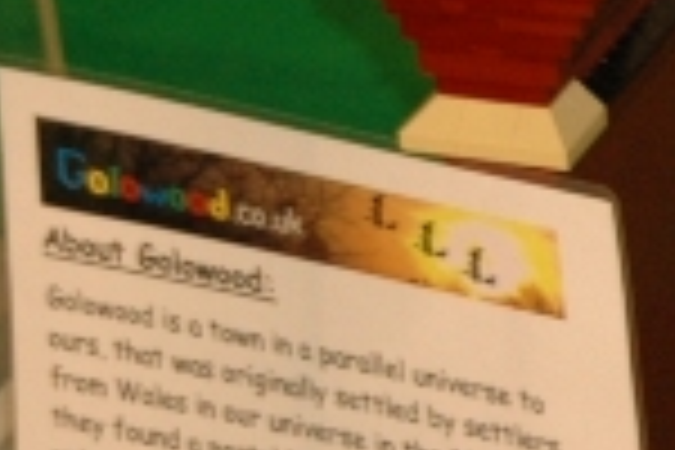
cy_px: -628
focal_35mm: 303
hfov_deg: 6.5
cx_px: 1508
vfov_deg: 4.4
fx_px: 5681
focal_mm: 38
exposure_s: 1/60
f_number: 4.2
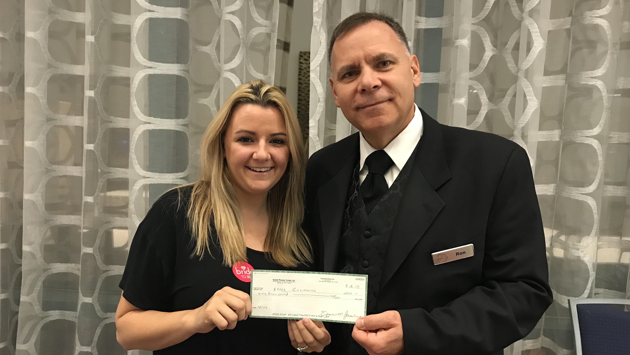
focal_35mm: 31
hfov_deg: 62.6
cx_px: 314
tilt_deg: -7.1
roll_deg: -2.5
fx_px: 518
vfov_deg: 37.6
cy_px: 212
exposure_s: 1/9
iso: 100
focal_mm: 3.99
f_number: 1.8
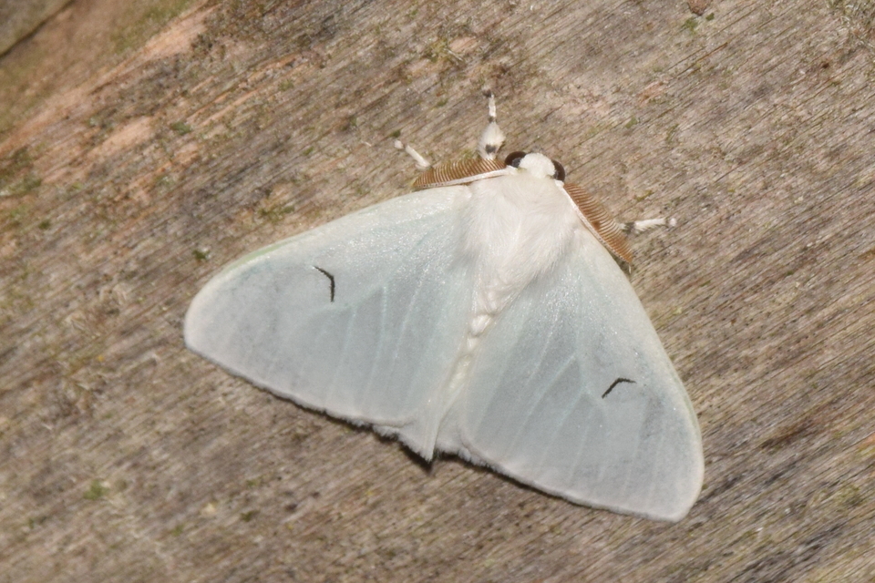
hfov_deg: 9.8
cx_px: 438
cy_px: 292
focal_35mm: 210
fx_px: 5104
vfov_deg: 6.5
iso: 400
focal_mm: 140
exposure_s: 1/200
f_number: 14
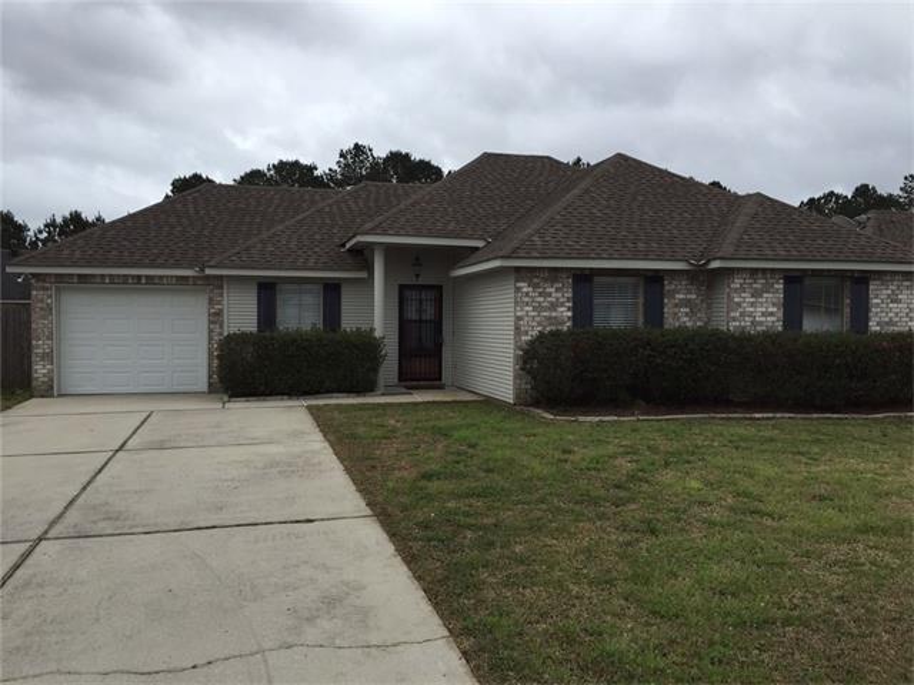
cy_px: 342
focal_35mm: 29
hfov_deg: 61.7
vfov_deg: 48.2
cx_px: 457
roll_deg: -0.8
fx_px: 766
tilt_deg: -1.0
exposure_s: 1/1883
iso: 32
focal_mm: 4.15
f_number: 2.2
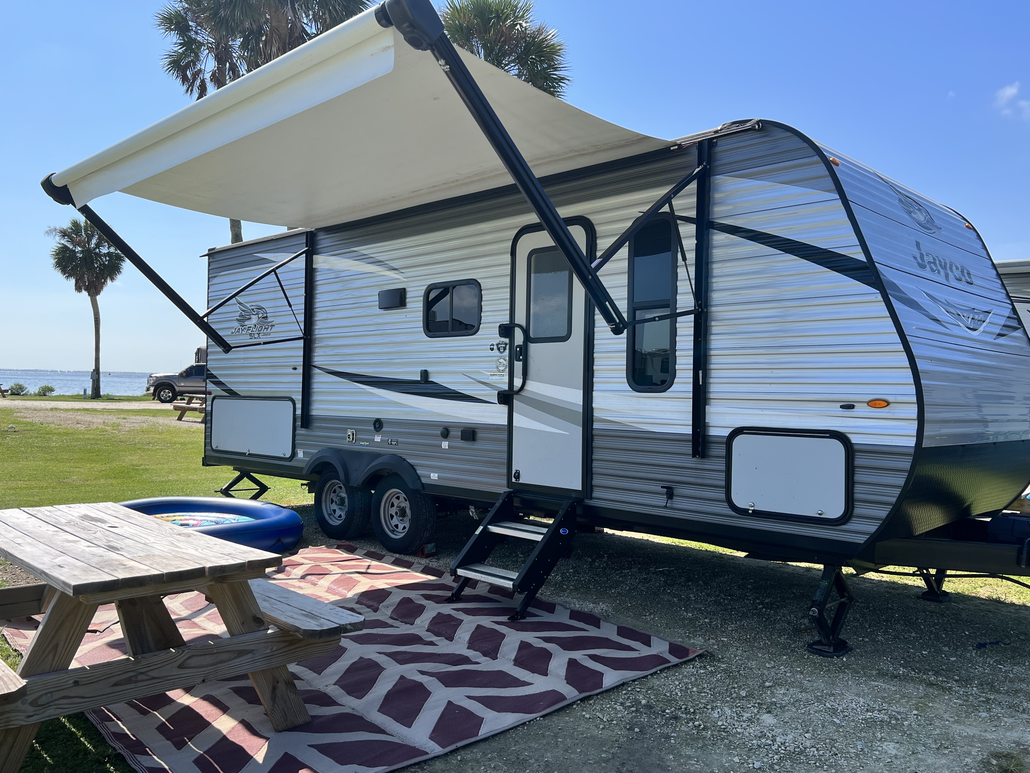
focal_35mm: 28
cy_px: 388
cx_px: 486
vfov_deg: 49.8
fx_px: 833
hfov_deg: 63.4
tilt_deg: -0.3
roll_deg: -0.9
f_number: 1.5
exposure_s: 1/3165
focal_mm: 5.7
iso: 50
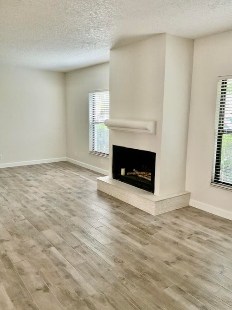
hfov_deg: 48.2
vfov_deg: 61.7
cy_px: 155
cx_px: 116
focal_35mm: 29
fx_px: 259
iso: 160
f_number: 1.8
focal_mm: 3
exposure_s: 1/60
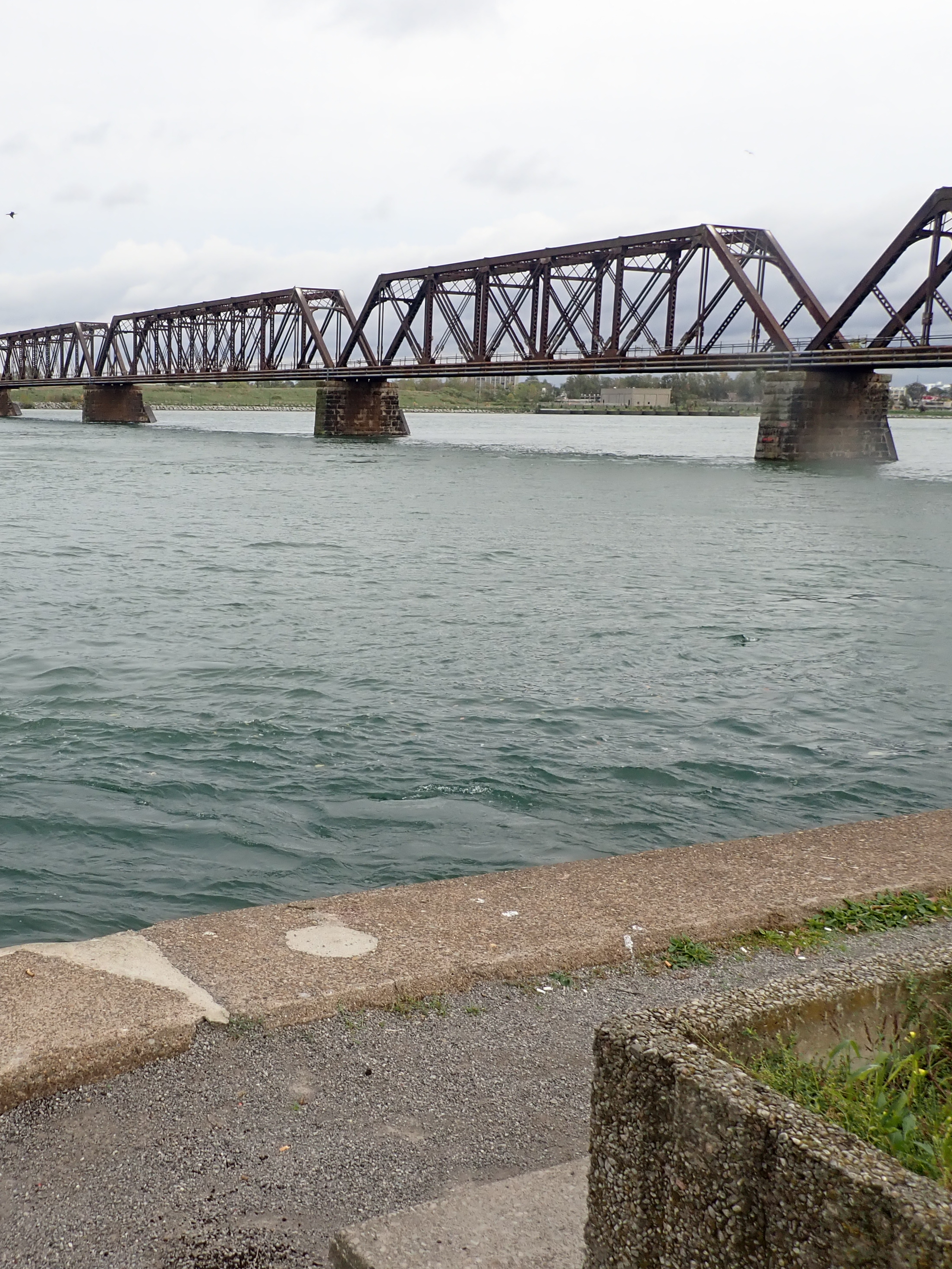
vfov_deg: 54.0
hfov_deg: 40.4
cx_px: 214
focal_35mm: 34
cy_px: 634
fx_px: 1247
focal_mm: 4.5
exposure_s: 1/640
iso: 100
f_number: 2.8
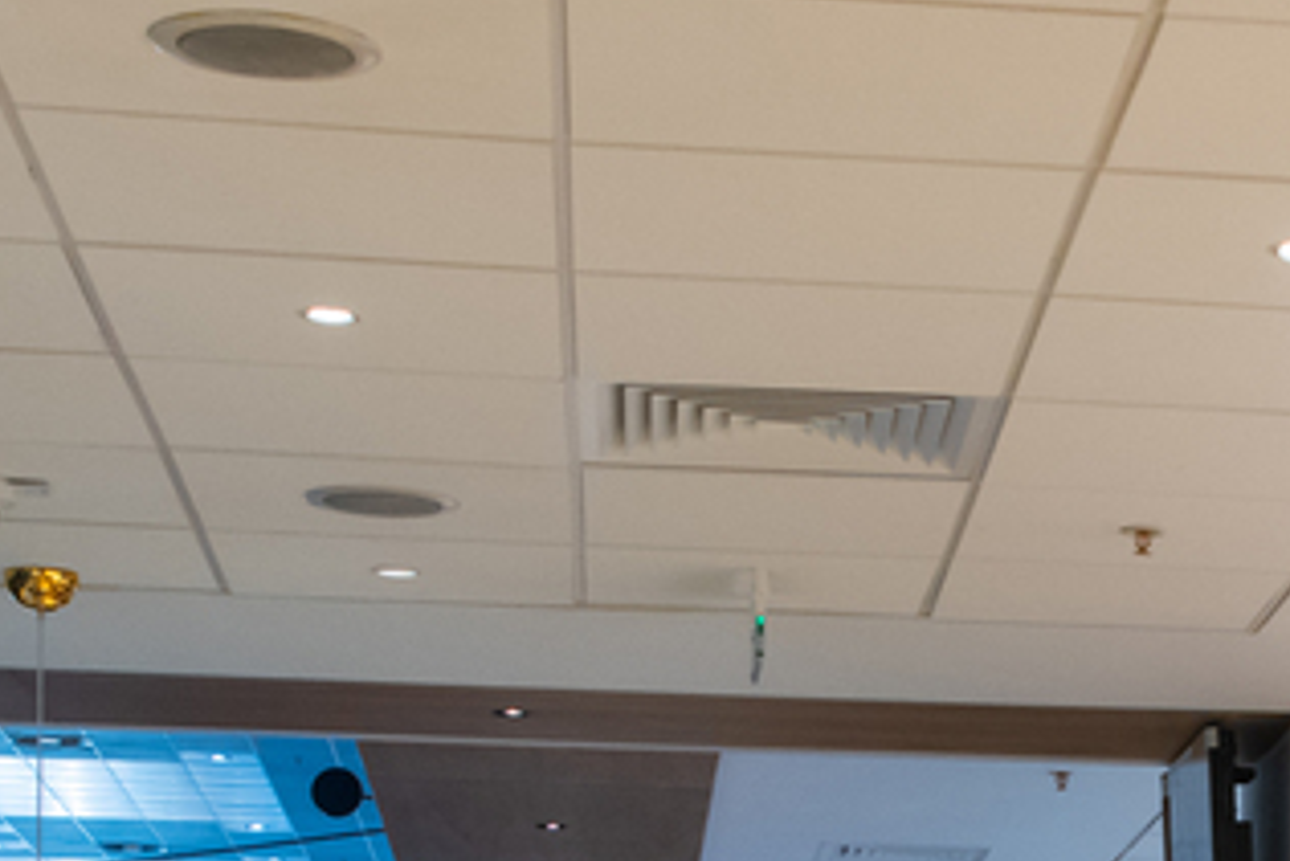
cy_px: 1620
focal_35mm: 114
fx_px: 4087
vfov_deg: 11.1
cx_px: 1894
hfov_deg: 16.5
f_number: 4.5
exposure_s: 1/60
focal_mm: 24
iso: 1250
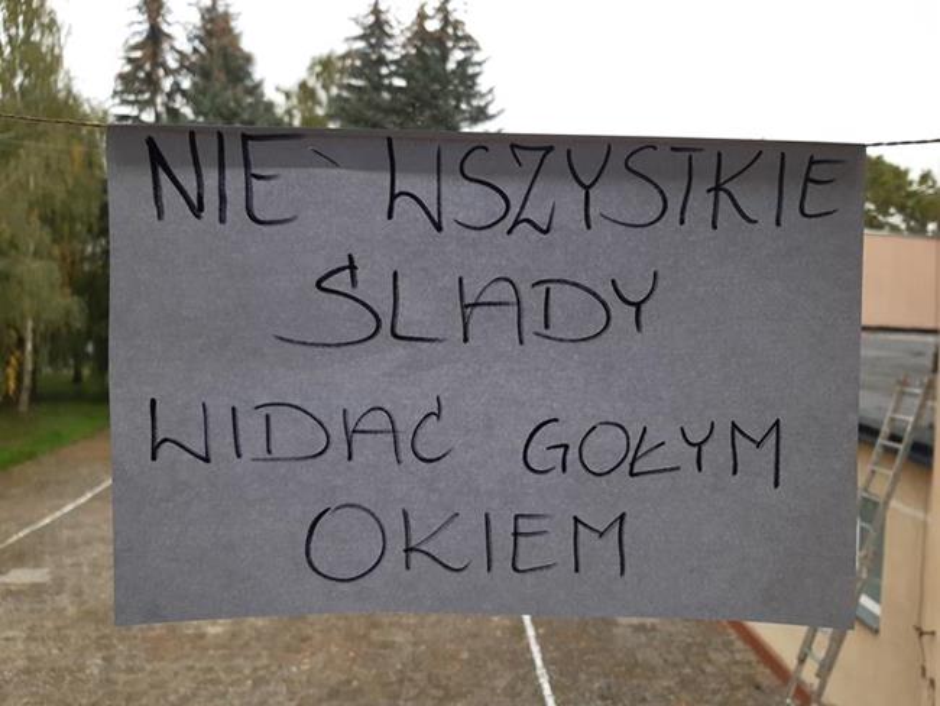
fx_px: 706
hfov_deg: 67.3
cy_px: 353
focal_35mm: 26
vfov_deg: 53.1
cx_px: 470
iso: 40
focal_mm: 3.92
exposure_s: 1/281
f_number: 1.7
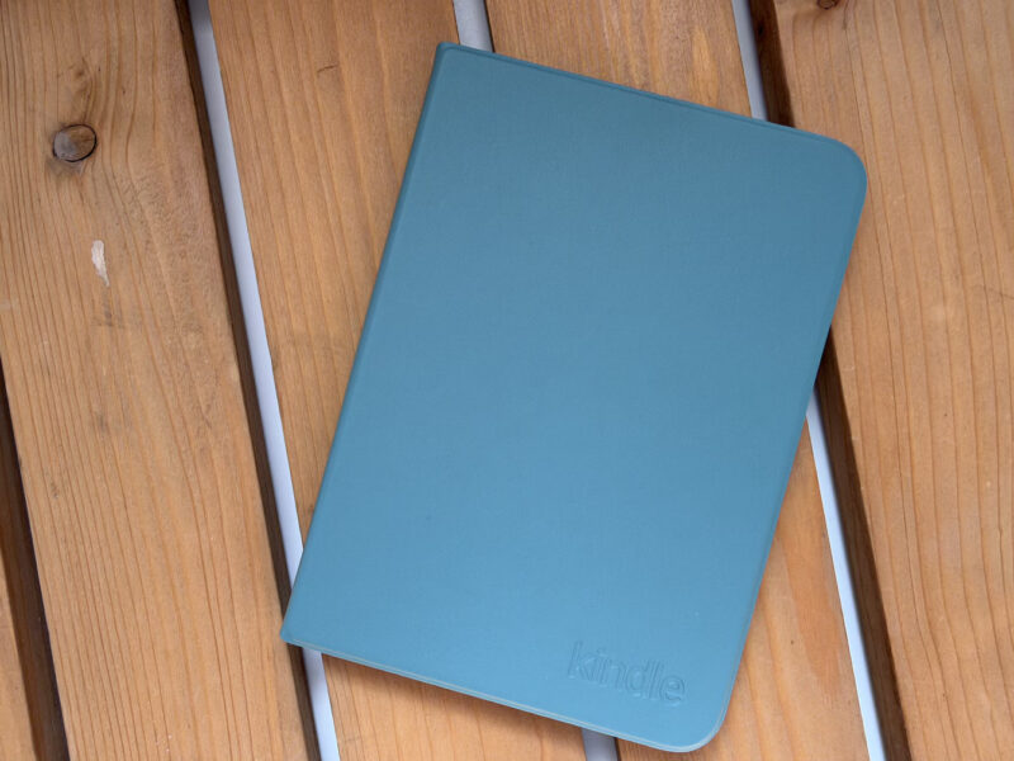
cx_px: 507
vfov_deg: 54.9
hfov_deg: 69.4
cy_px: 380
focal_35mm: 25
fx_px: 732
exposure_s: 1/121
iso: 160
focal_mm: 2.22
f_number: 2.2
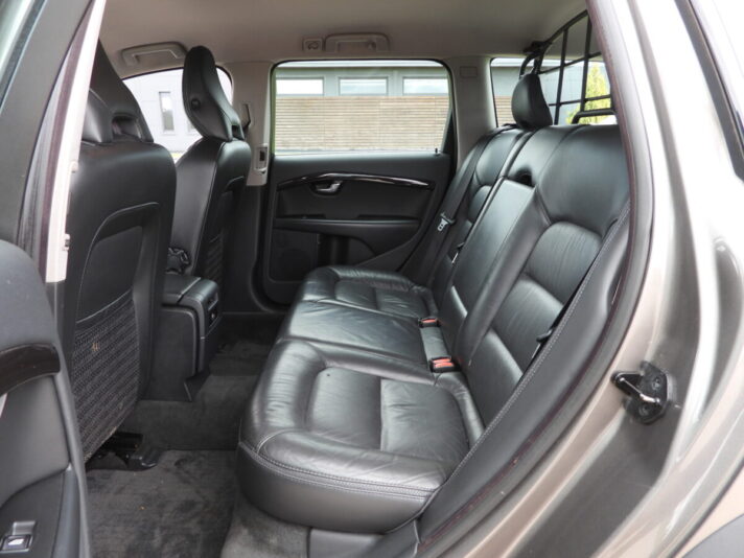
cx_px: 372
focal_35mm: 24
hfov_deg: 71.6
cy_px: 279
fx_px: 516
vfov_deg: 56.8
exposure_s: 1/40
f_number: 2.8
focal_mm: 4.3
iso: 100
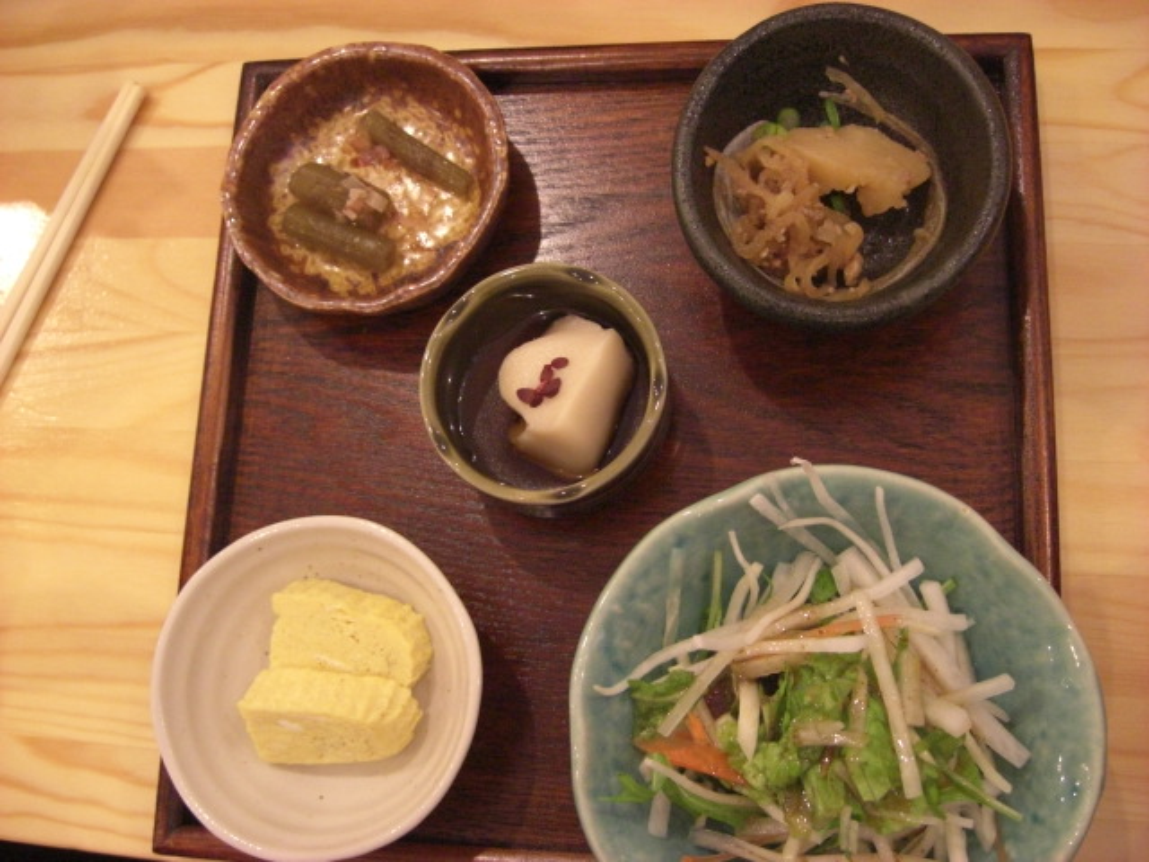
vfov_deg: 37.7
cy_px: 431
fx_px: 1261
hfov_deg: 49.0
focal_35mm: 38
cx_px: 574
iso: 800
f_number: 2.8
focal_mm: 7.9
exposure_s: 1/30
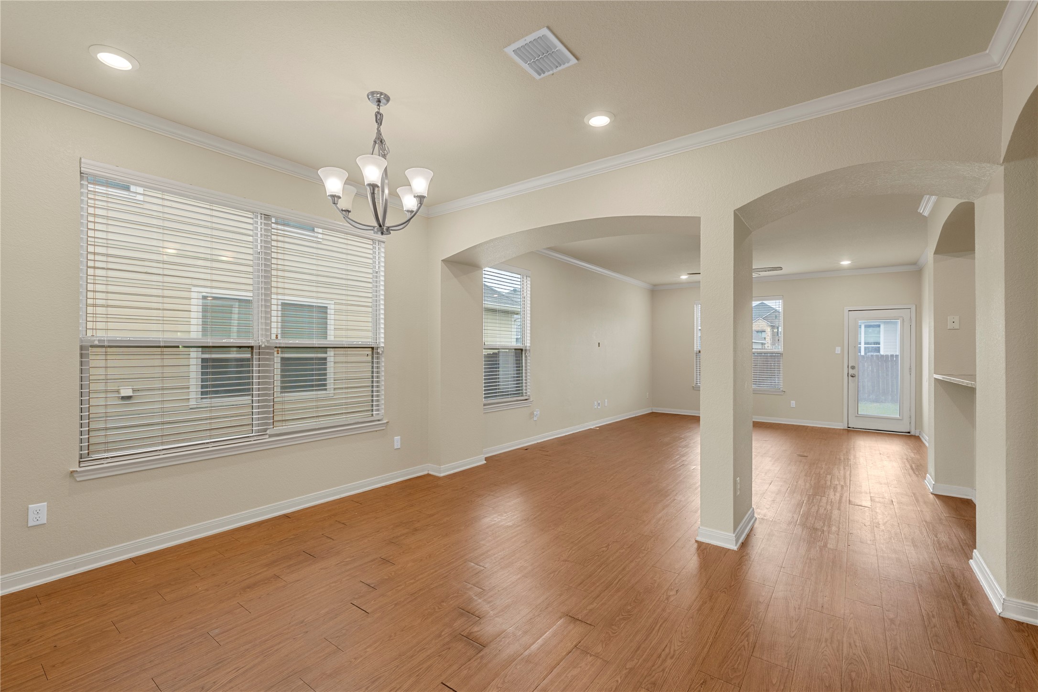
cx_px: 519
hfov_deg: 100.4
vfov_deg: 77.3
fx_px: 432
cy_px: 346
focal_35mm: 15
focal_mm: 15
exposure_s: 1/6
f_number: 9
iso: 200
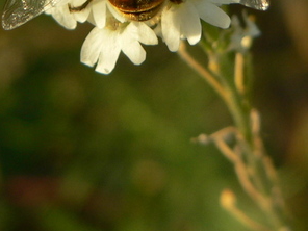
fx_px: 2029
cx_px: 123
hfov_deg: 8.7
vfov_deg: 6.4
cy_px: -95
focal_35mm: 228
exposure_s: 1/250
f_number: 4
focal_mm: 13.2
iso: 80
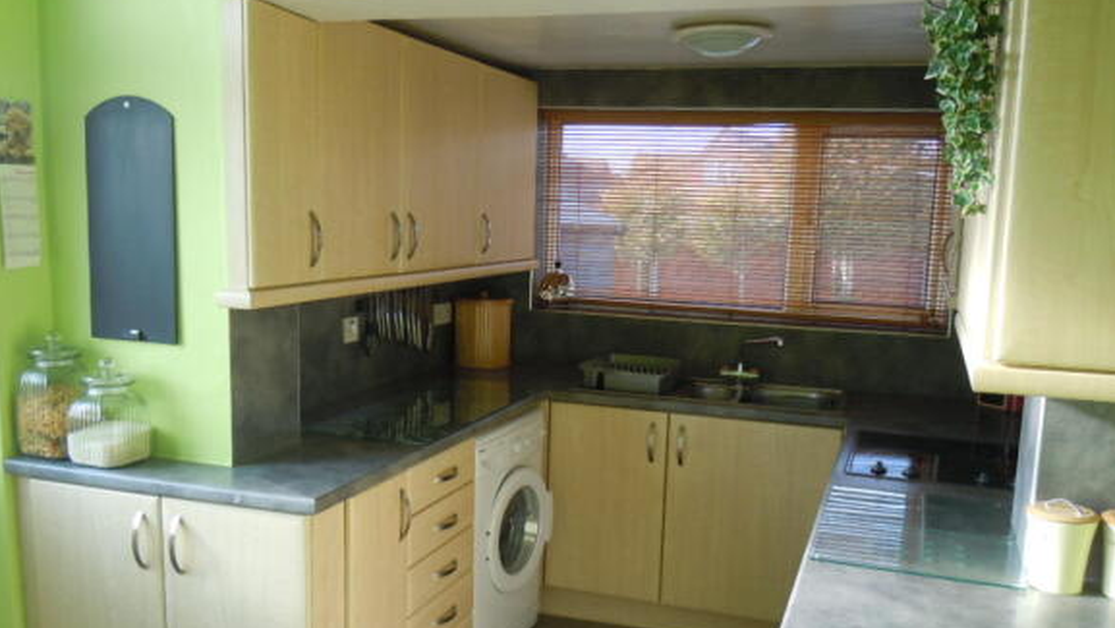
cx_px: 559
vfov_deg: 35.6
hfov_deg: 59.5
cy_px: 364
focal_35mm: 33
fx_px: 976
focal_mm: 5.4
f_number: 3.5
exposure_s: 1/60
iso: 160
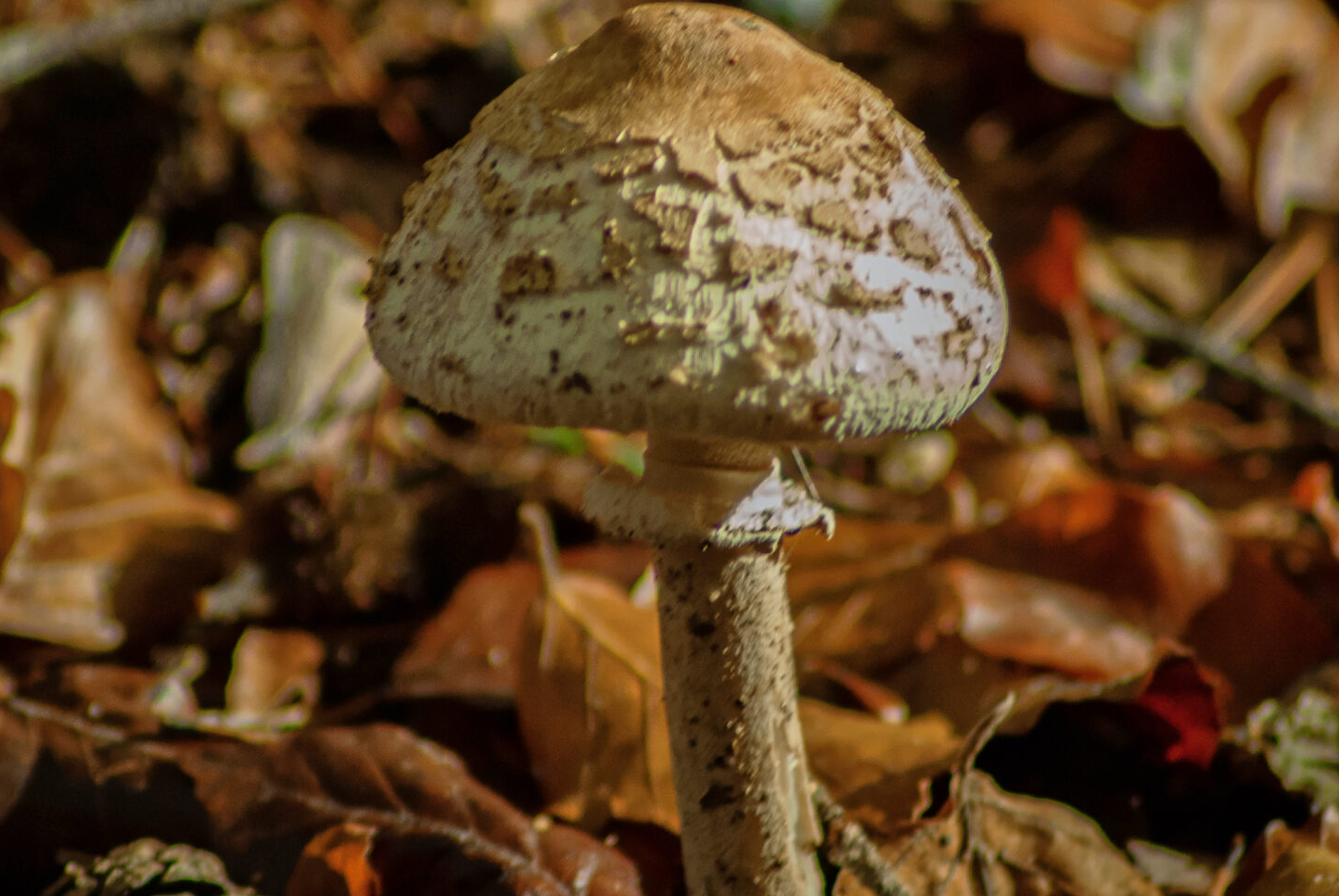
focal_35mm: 665
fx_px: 24767
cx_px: 657
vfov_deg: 2.1
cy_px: 427
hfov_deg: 3.1
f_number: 5
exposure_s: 1/160
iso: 400
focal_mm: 250
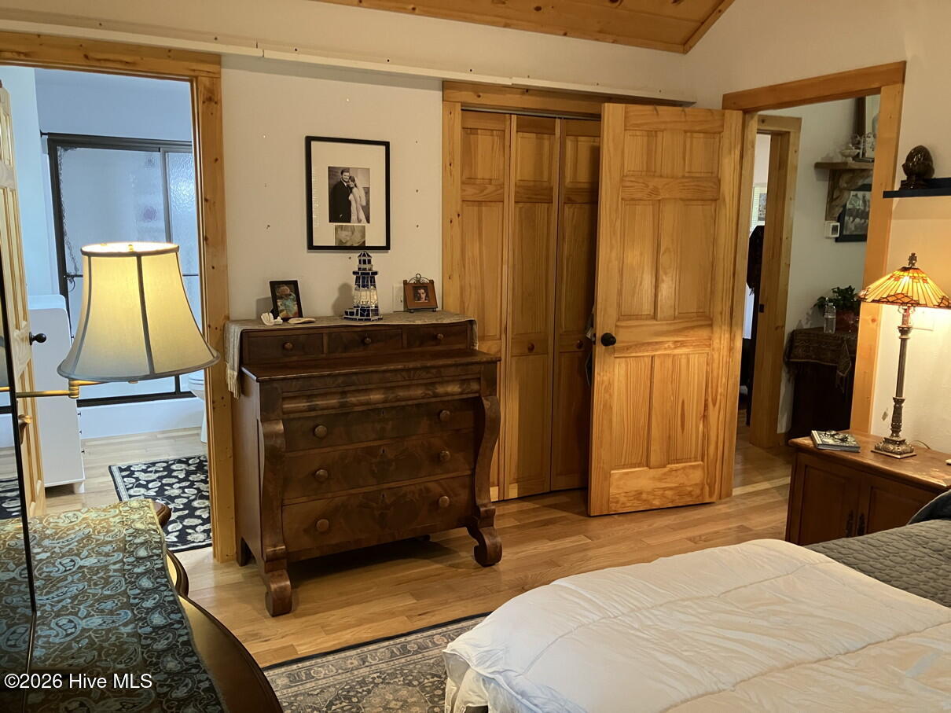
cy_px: 356
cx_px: 476
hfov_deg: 63.5
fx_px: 769
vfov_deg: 49.7
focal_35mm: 28
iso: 320
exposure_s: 1/40
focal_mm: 3.99
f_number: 1.8
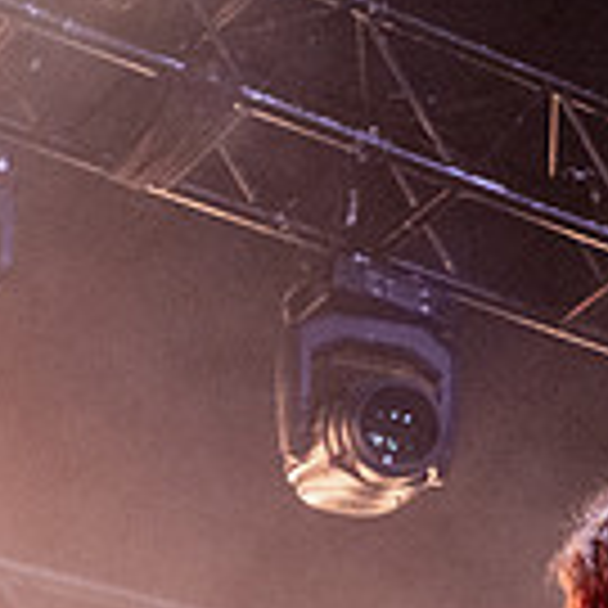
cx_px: 824
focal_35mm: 157
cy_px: 613
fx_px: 3120
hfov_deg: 10.8
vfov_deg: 11.0
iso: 4000
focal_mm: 35
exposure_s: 1/125
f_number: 3.5
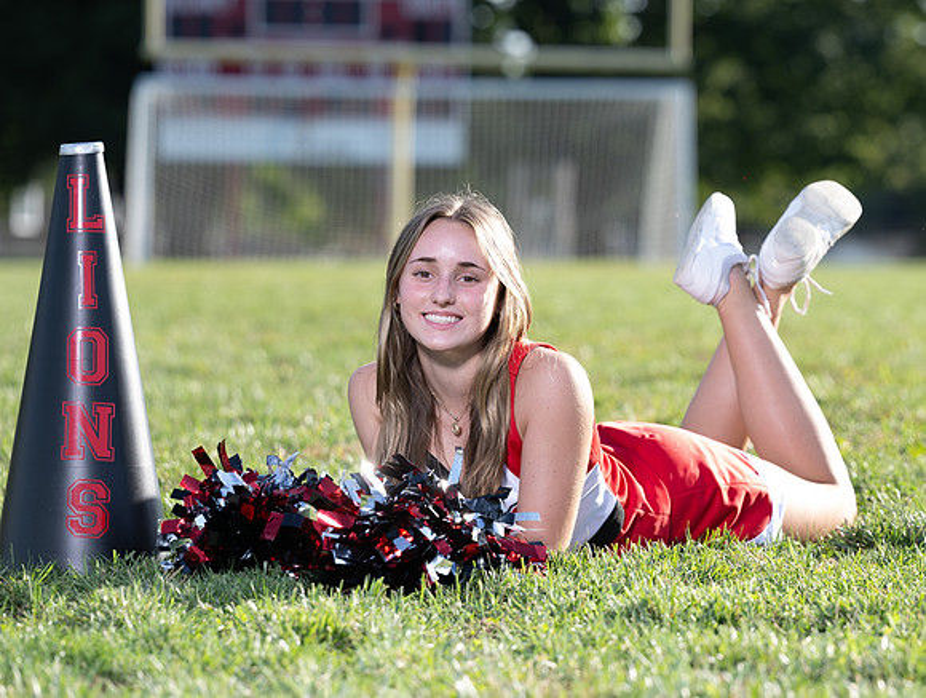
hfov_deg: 11.6
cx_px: 569
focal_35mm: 170
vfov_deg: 8.8
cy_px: 363
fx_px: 4551
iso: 40
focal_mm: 125
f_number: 3.5
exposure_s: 1/200
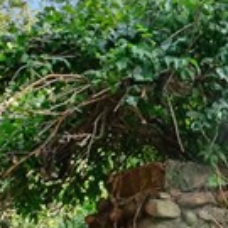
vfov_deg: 16.7
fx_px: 700
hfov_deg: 15.7
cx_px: 415
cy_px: 345
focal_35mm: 94
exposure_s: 1/60
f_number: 8
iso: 640
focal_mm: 7
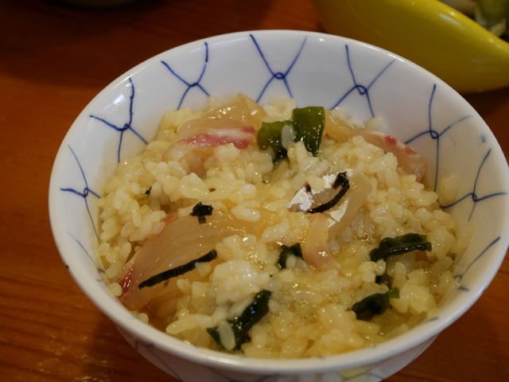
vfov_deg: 26.1
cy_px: 191
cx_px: 254
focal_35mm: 56
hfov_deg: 34.3
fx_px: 823
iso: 1600
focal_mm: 28
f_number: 5.5
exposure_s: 1/60
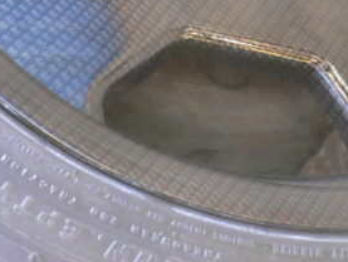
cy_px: -113
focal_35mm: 101
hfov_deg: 19.3
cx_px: 249
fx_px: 1016
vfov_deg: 13.9
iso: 100
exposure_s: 1/20
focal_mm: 5.8
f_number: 2.8
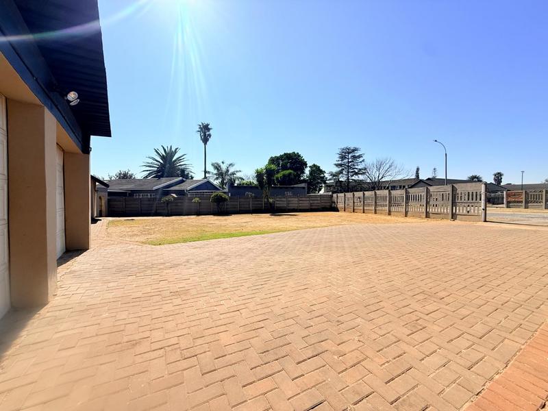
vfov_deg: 85.7
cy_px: 206
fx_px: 222
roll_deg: -0.2
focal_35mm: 14
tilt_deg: -1.5
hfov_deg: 102.1
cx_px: 274
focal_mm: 2.22
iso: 50
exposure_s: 1/3289
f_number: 2.2
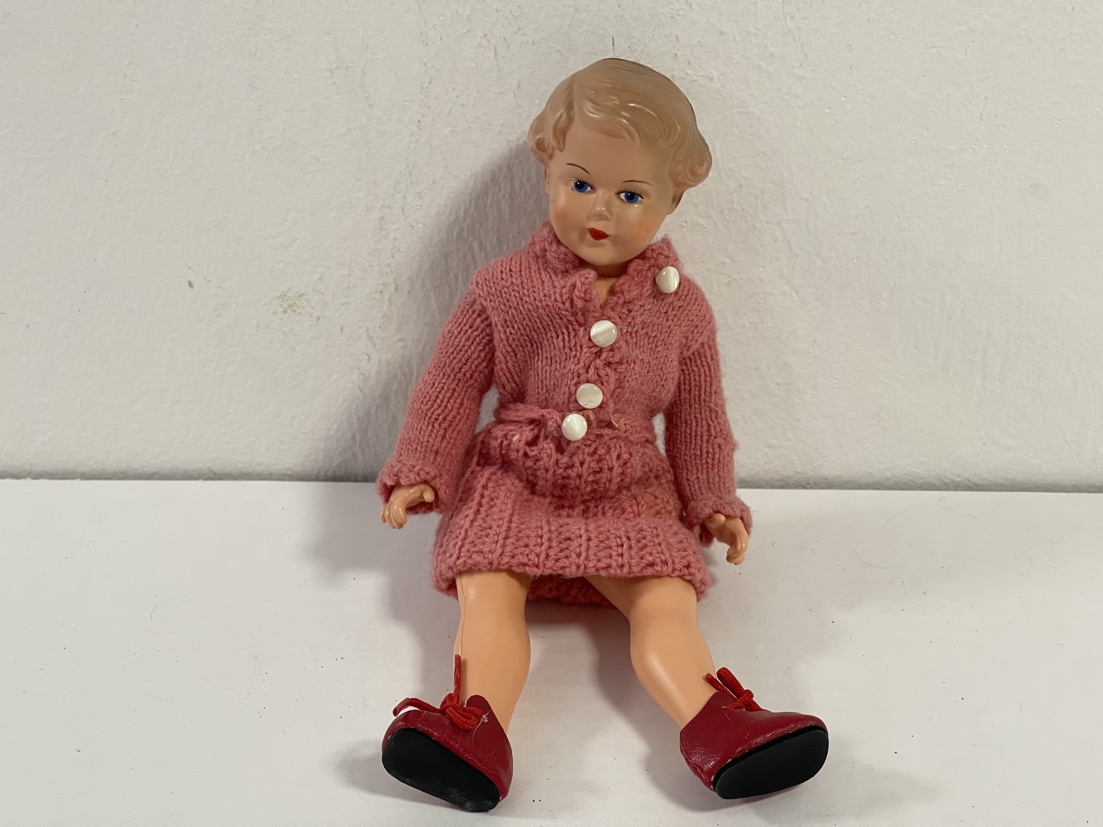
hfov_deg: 30.3
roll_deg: +0.2
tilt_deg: -20.5
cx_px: 552
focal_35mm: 64
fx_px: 2039
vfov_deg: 22.9
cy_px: 414
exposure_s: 1/50
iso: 160
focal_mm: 7.5
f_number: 2.2
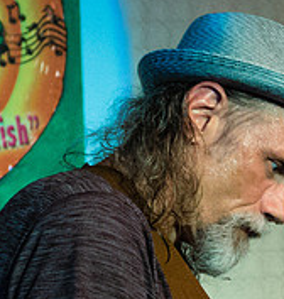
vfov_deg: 9.2
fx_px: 1840
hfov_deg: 8.8
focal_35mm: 193
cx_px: 288
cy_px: 289
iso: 8000
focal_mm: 58
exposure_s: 1/160
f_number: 5
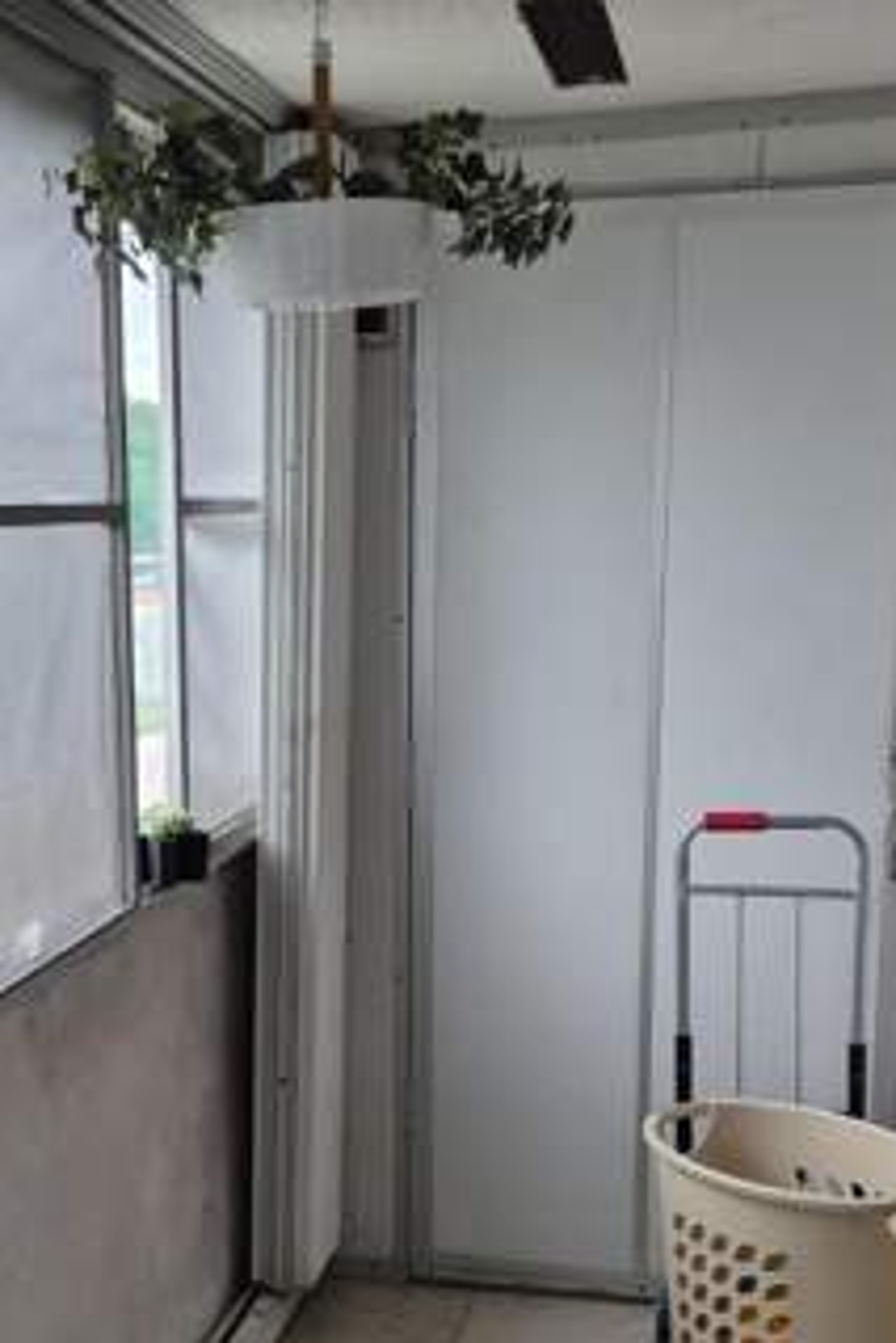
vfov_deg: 40.8
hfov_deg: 28.0
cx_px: 337
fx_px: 1790
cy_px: 842
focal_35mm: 48
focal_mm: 5.4
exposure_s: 1/120
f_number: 1.8
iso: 160
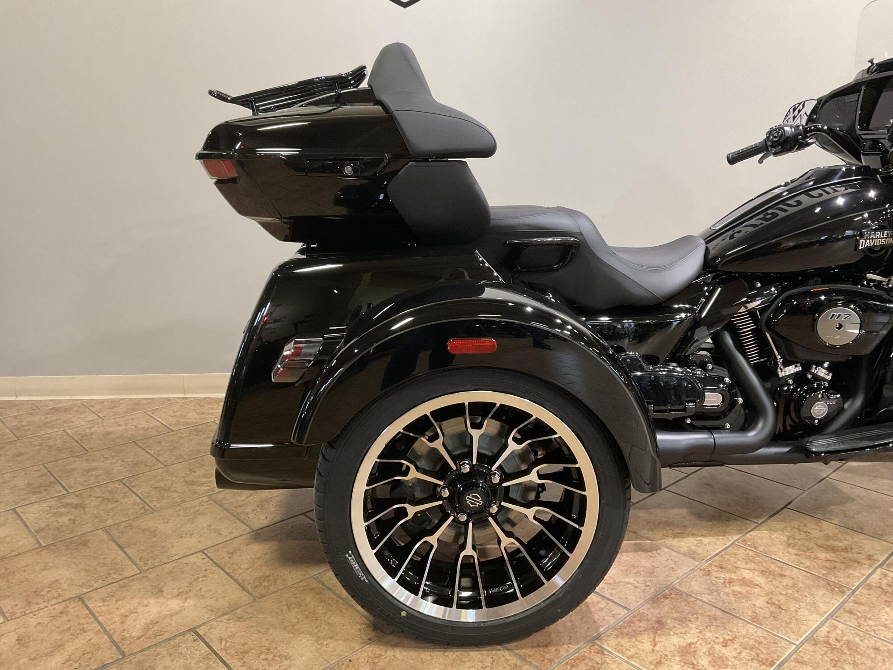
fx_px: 748
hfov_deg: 61.7
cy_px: 335
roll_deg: -0.2
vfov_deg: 48.2
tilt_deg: -14.7
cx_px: 446
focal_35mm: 29
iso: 160
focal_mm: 3
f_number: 1.8
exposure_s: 1/60
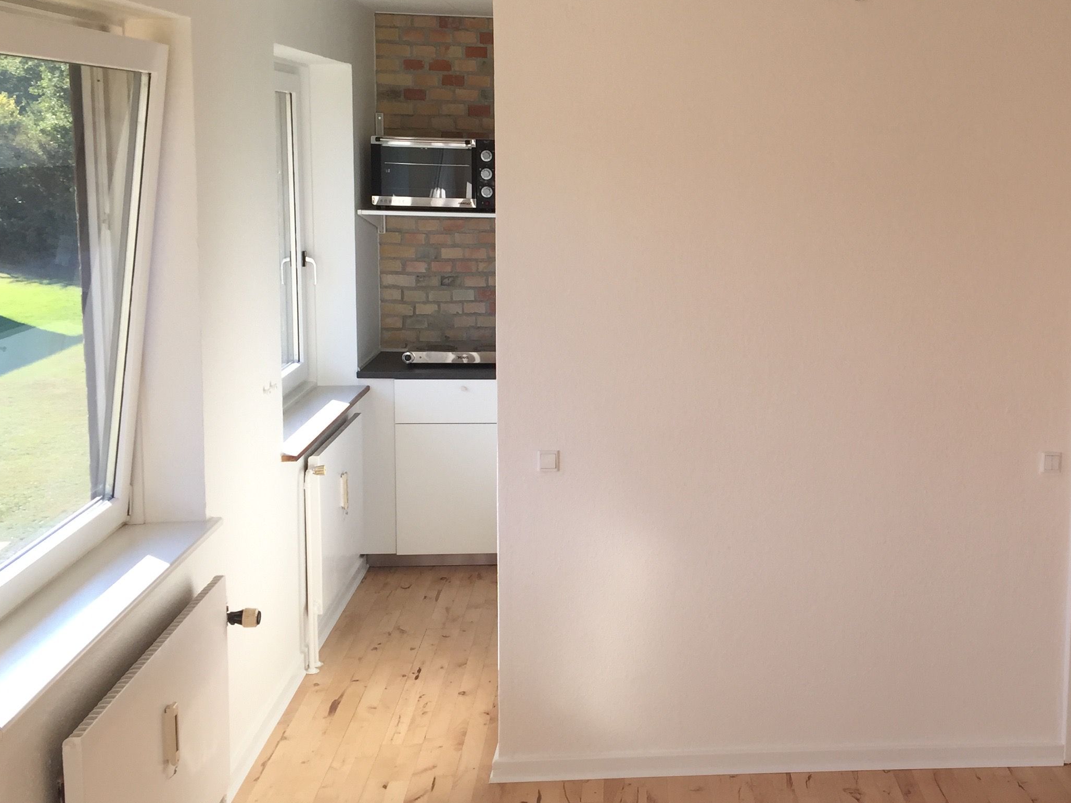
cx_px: 808
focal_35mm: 46
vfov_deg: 31.5
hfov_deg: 40.1
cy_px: 364
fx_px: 1423
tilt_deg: -8.0
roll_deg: -2.0
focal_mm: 4.15
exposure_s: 1/243
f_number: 2.2
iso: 32
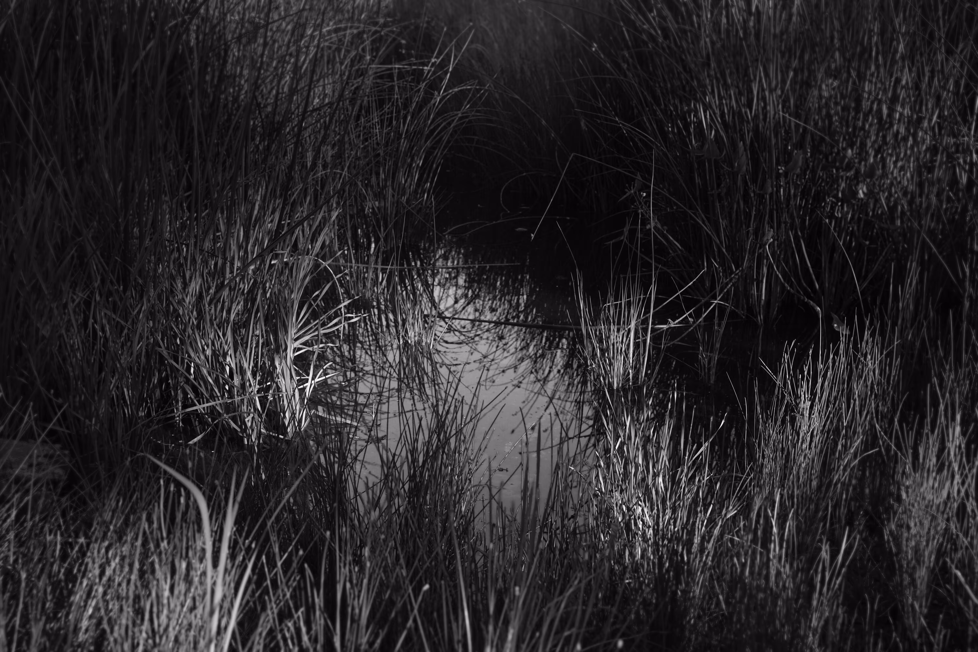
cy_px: 326
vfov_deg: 34.2
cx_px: 489
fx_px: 1059
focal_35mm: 39
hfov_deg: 49.6
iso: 125
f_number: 6.3
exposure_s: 1/200
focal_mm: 39
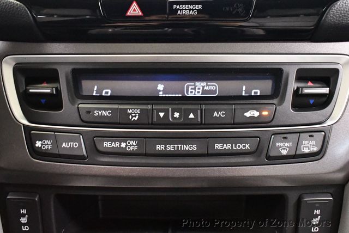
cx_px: 174
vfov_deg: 36.9
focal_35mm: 36
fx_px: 349
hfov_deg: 53.1
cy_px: 116
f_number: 3.5
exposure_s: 1/60
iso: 9000
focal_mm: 18
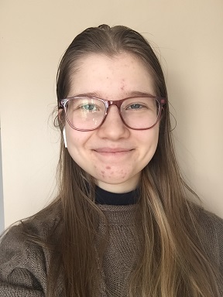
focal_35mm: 31
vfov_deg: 58.4
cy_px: 148
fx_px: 266
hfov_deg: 45.4
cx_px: 112
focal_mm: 2.65
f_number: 2.2
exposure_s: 1/30
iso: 40
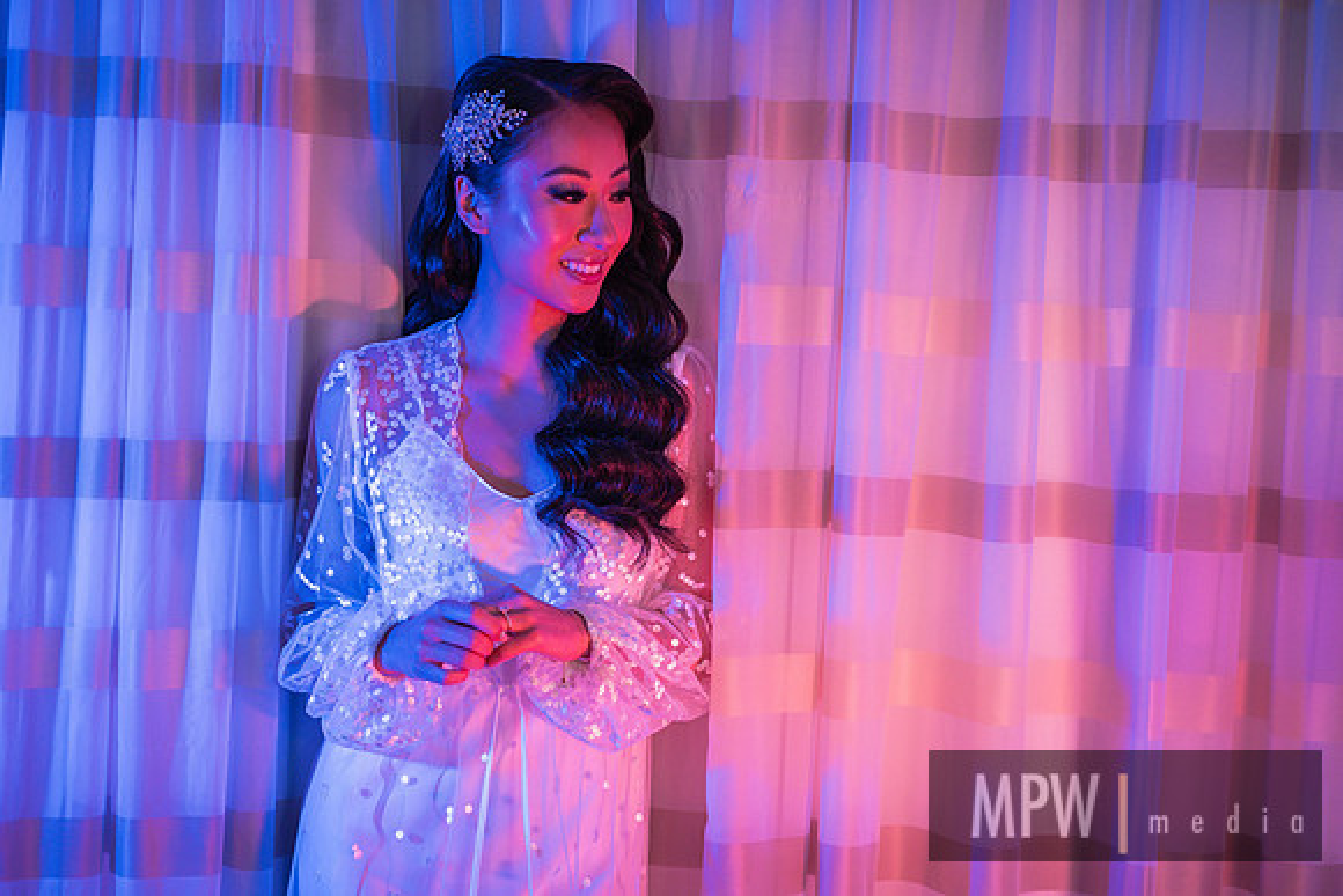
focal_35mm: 75
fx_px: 2798
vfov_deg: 18.2
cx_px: 672
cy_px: 448
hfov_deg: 27.0
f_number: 1.8
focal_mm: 75
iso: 640
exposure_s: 1/160
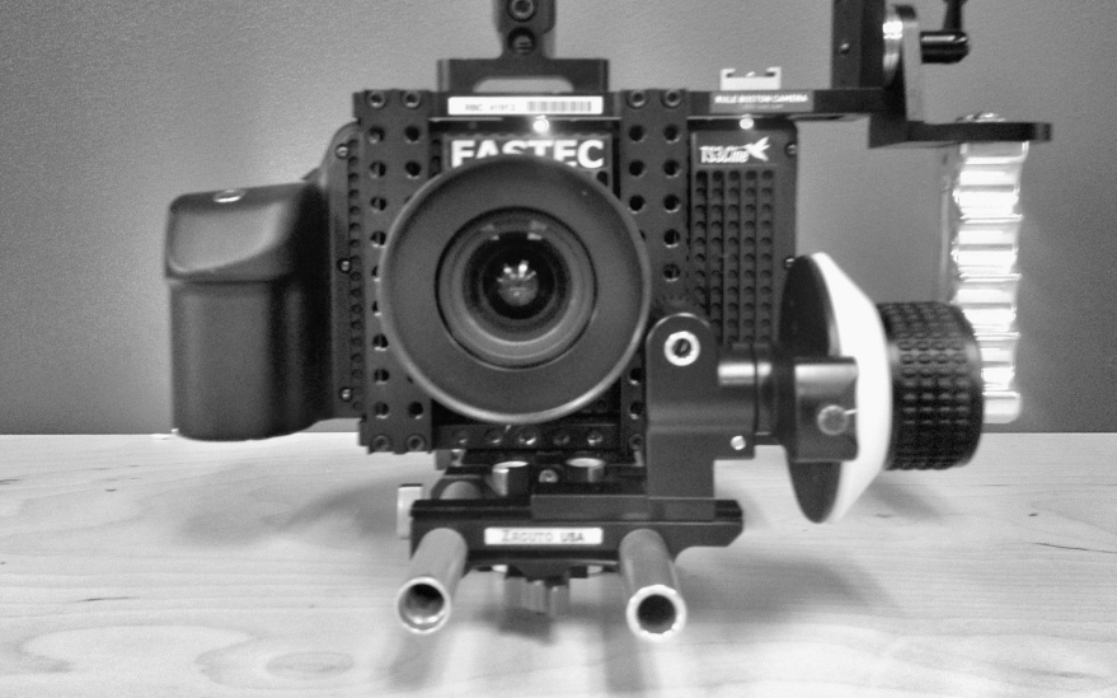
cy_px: 280
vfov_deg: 33.5
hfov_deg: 51.6
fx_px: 1157
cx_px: 559
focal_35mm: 38
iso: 125
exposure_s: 1/20
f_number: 2.4
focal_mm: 4.28
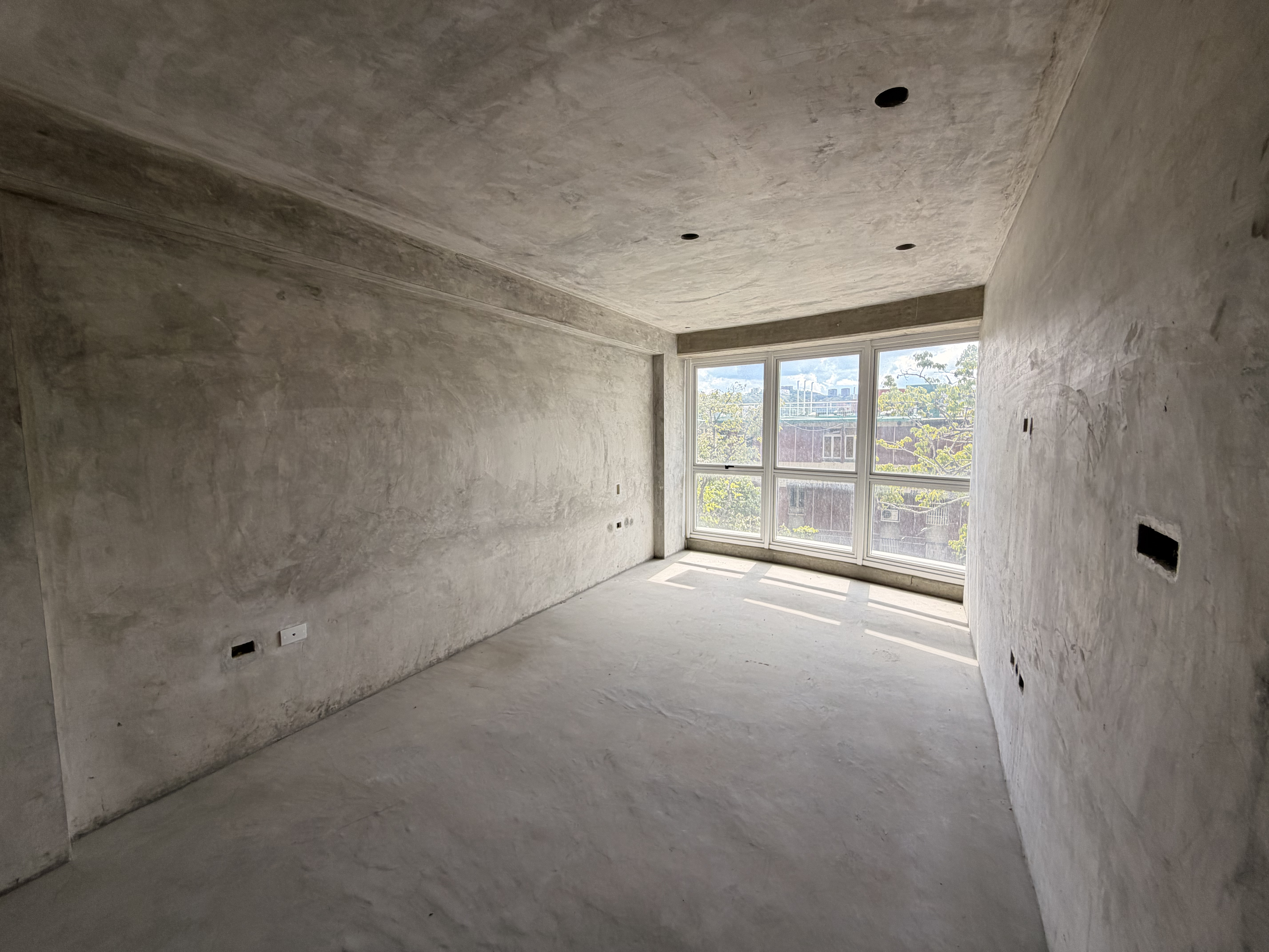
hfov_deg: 102.1
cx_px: 634
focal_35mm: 14
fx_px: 513
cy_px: 476
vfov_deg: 85.7
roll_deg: +0.2
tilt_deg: -5.3
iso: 50
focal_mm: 2.22
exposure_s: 1/196
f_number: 2.2
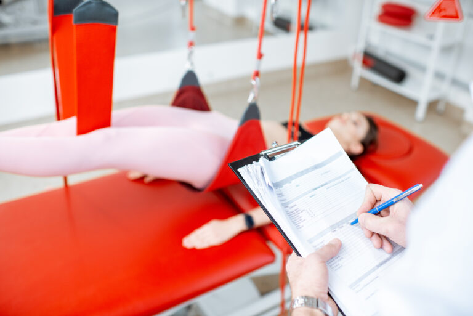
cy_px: 158
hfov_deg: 54.4
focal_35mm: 35
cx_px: 236
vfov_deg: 37.9
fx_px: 460
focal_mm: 35
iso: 400
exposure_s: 1/160
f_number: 2.2
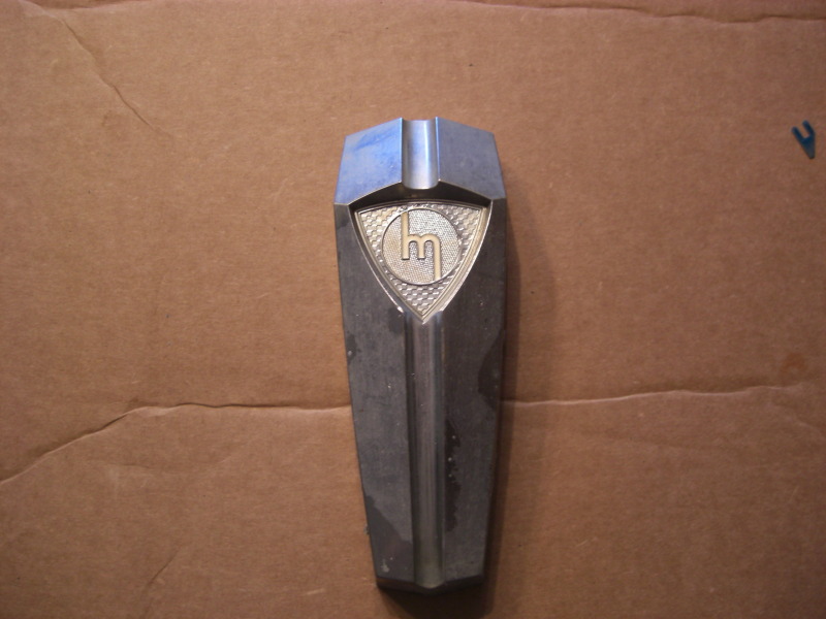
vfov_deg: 37.7
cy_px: 310
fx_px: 907
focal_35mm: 38
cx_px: 413
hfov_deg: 49.0
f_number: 2.8
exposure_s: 1/50
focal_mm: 7.9
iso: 200
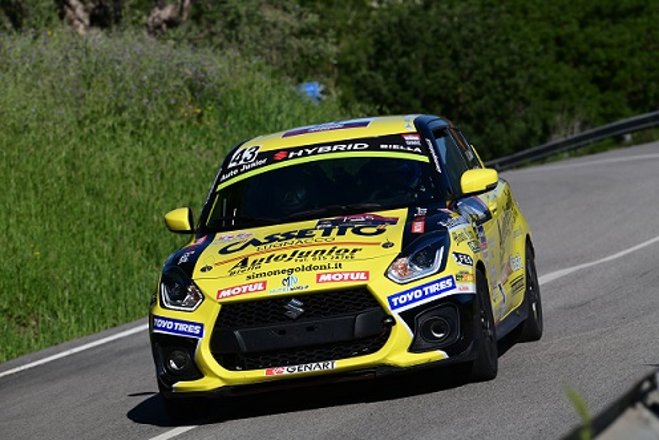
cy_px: 220
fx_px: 3479
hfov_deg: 10.8
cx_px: 330
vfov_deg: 7.2
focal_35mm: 190
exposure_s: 1/640
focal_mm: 190
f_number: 6.3
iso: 80
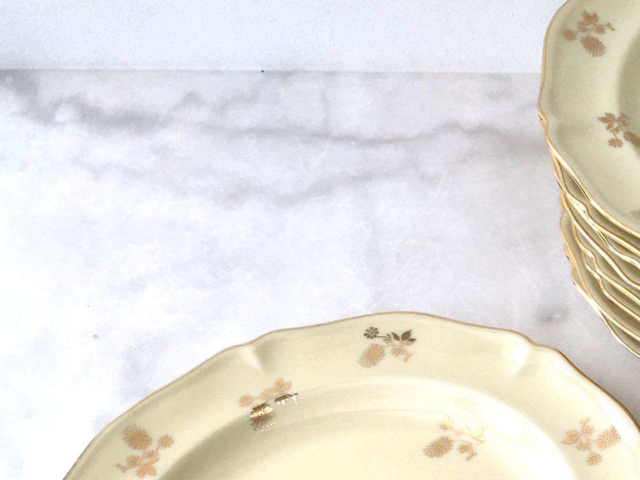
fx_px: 1609
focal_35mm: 87
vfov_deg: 16.5
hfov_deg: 20.3
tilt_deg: -55.0
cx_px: 865
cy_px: 507
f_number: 2.2
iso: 25
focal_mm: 4.15
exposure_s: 1/427
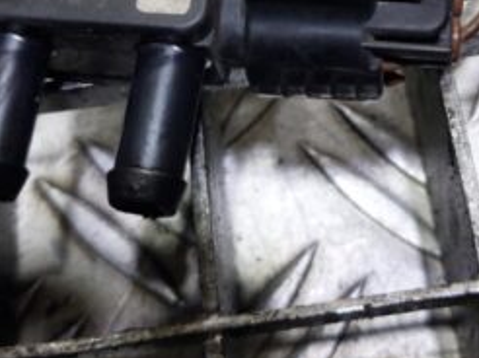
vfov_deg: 23.4
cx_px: 288
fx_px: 843
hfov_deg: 31.6
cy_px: 45
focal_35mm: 61
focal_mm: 5.23
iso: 160
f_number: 1.8
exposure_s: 1/50
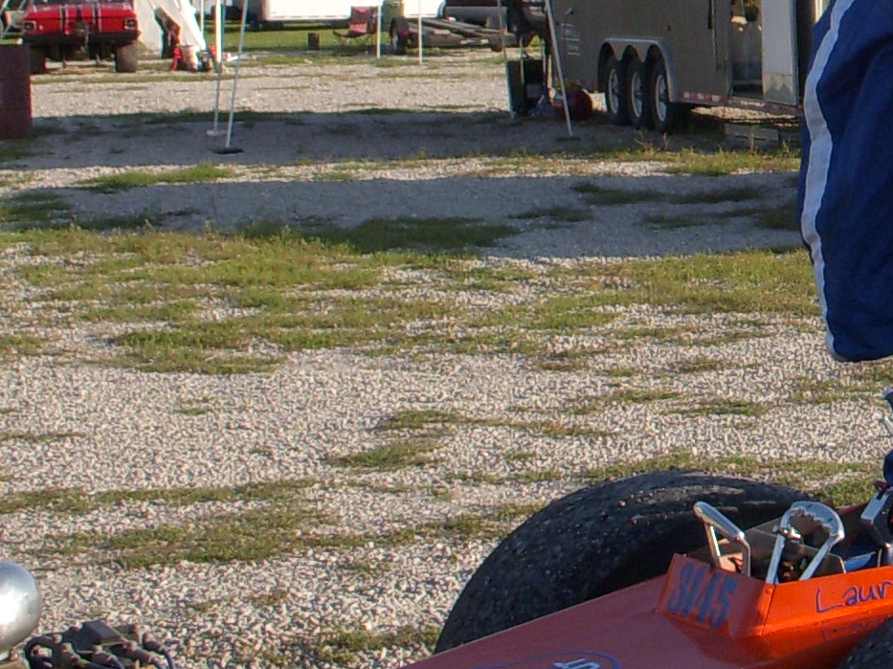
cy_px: 0
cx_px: 1098
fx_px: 3430
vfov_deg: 11.0
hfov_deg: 14.3
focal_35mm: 133
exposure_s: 1/640
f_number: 3.3
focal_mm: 6.3
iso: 100
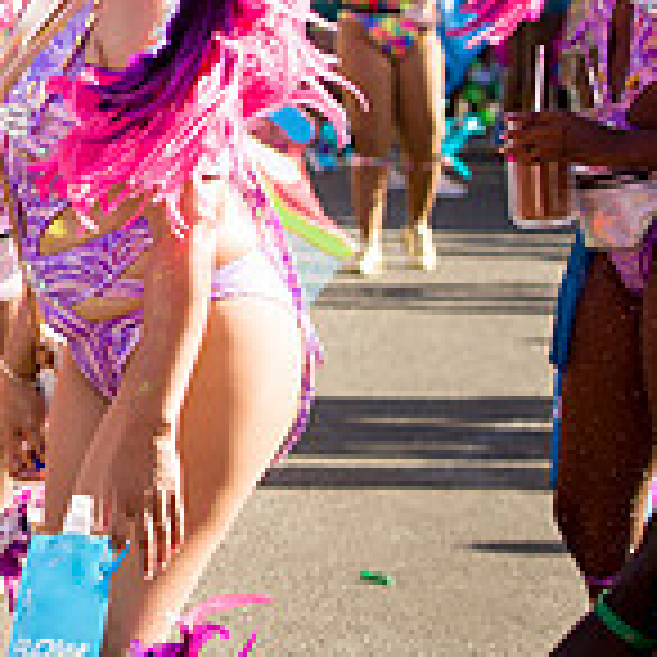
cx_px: -603
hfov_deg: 7.2
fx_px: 5068
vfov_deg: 7.4
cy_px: -4
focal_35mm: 236
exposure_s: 1/200
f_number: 5.6
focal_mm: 70
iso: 100
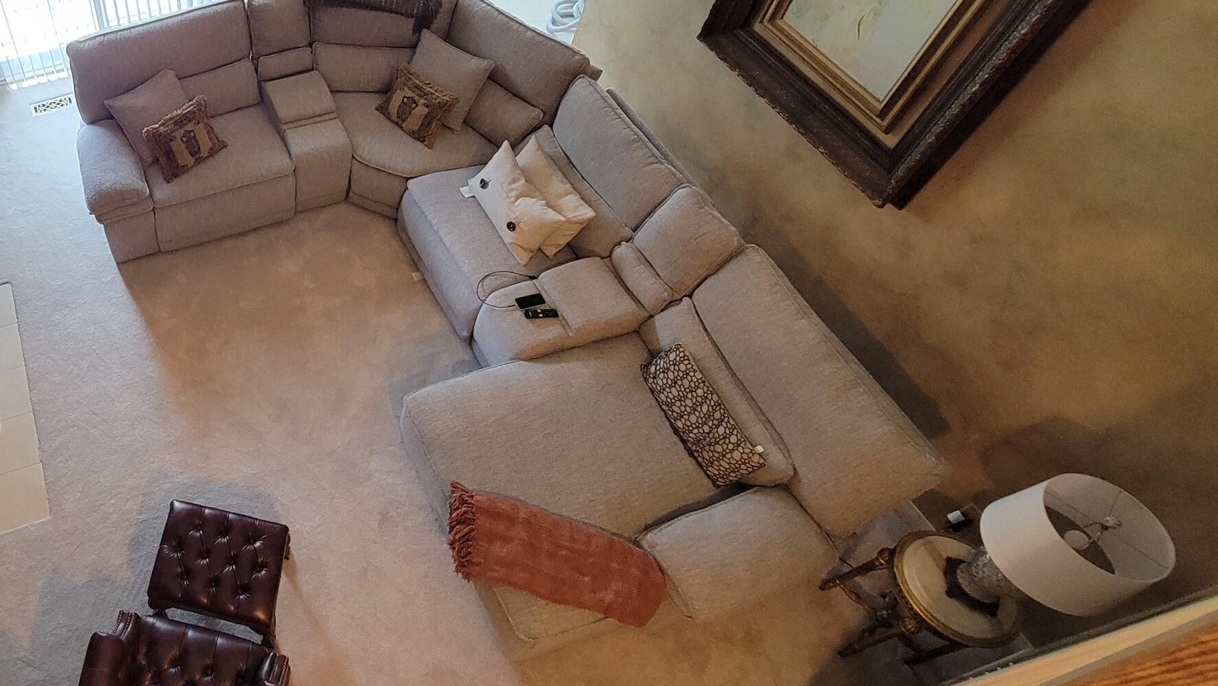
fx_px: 775
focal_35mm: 24
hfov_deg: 67.2
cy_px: 187
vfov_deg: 46.3
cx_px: 200
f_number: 2.2
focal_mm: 2.2
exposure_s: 1/60
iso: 400
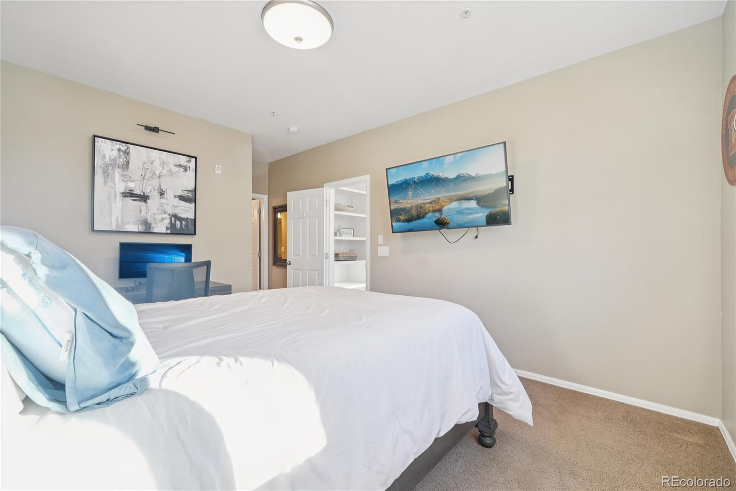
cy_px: 246
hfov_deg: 100.4
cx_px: 368
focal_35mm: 15
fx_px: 307
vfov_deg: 77.3
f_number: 8
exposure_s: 1/6
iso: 800
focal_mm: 10
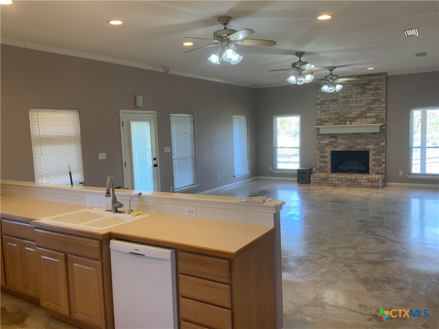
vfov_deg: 48.2
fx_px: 368
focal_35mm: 29
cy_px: 164
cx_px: 220
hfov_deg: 61.7
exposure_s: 1/60
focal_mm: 3
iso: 50
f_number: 1.8
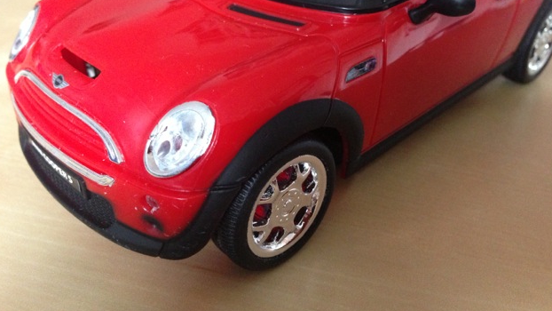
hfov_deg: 54.0
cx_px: 274
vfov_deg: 31.7
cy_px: 102
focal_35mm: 37
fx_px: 542
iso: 400
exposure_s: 1/17
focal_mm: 4.13
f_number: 2.4
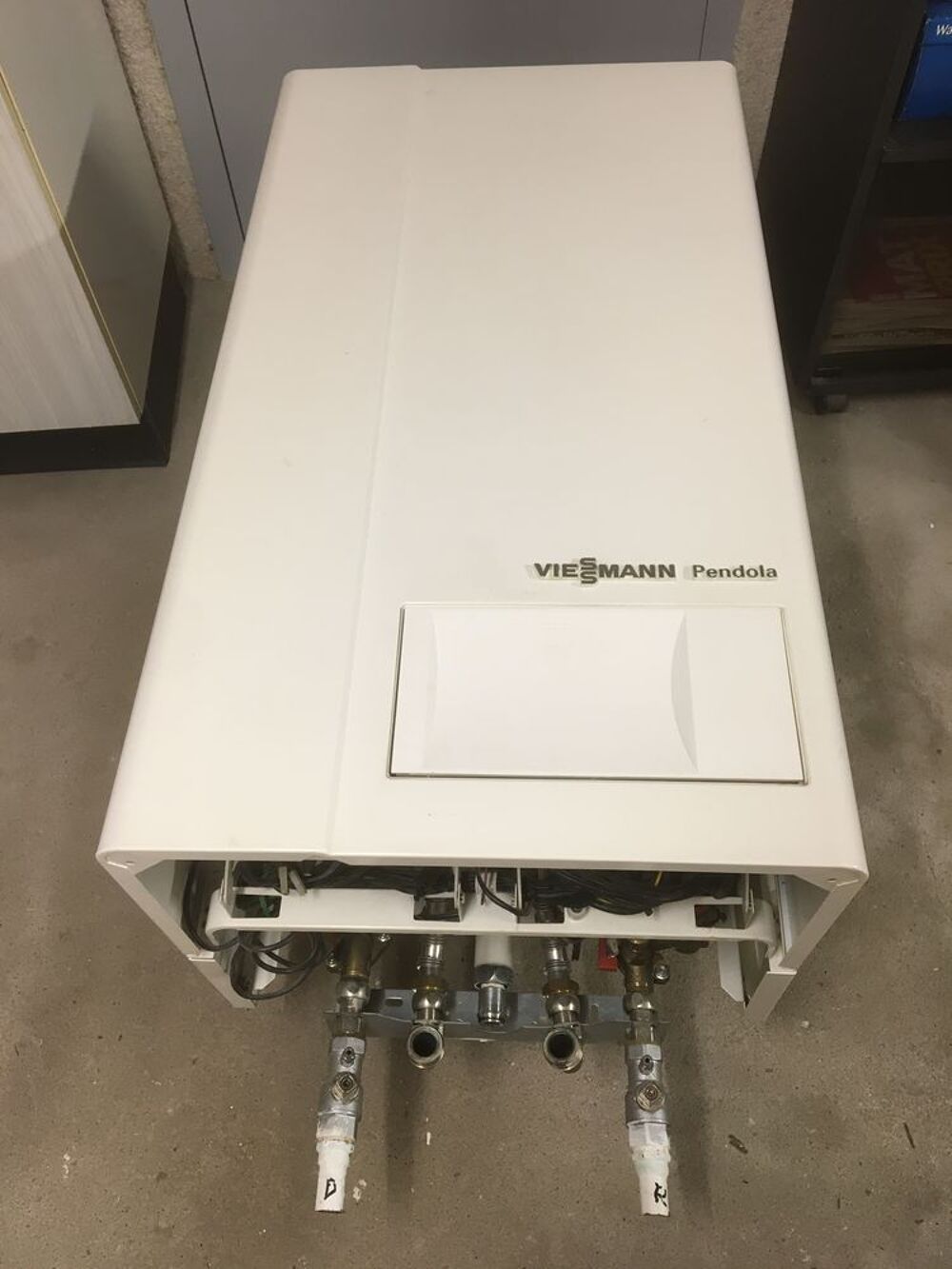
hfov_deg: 48.2
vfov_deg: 61.7
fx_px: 1063
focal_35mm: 29
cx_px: 476
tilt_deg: -55.8
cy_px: 634
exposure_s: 1/33
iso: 80
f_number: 2.2
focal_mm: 4.15
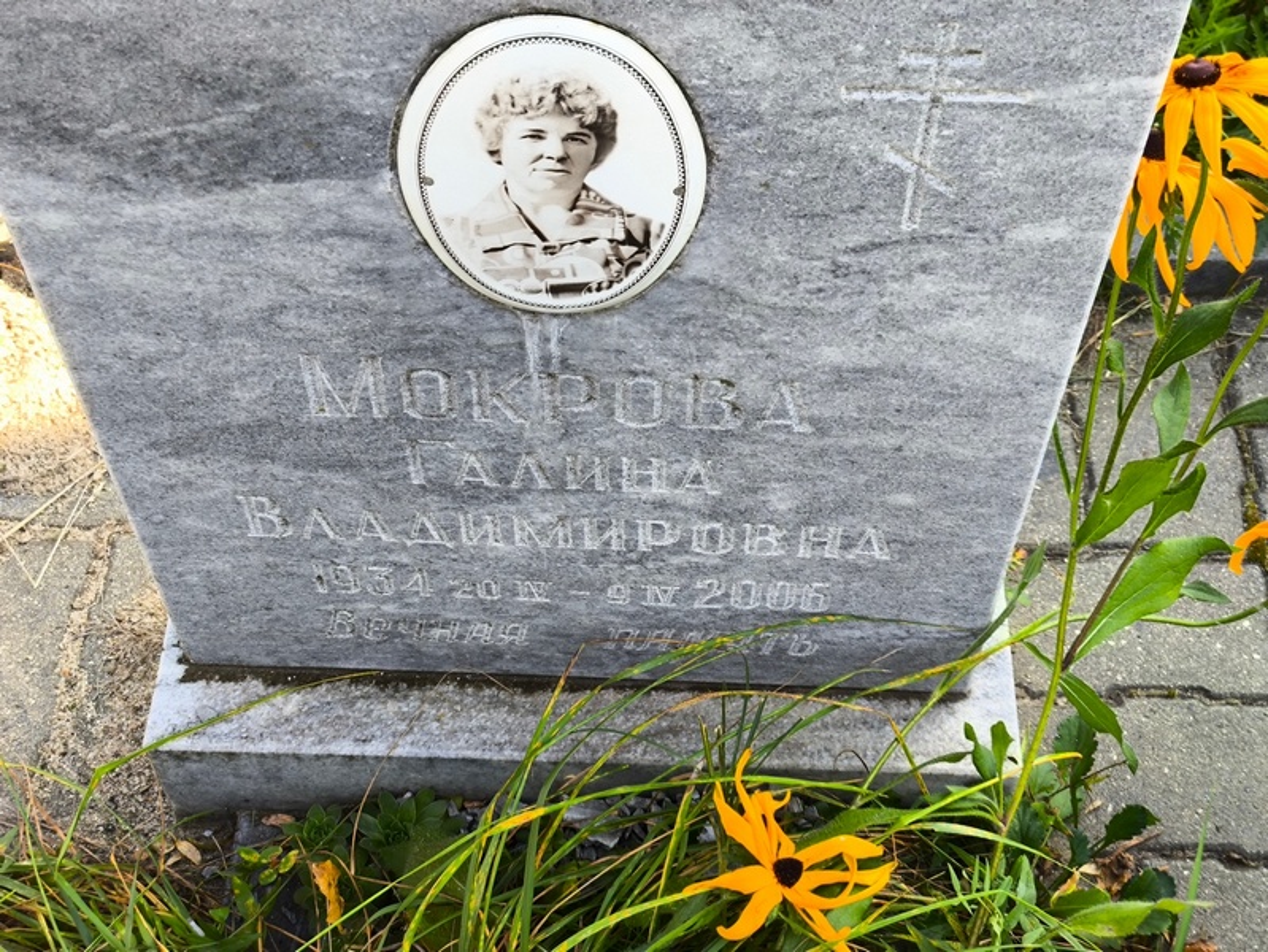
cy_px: 476
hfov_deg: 38.2
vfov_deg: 29.1
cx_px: 634
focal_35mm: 50
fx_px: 1832
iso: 50
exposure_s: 1/121
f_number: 1.7
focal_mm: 4.71
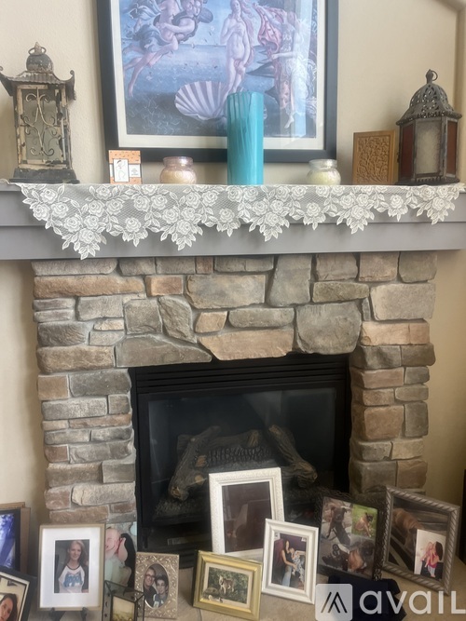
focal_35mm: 26
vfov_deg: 67.3
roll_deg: +2.3
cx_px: 233
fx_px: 467
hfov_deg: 53.0
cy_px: 310
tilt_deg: -9.5
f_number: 1.6
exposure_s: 1/114
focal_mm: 5.1
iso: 125
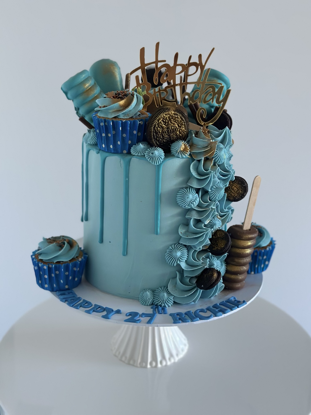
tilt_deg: -20.4
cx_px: 156
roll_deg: +0.6
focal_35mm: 48
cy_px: 208
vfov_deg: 39.7
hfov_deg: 30.3
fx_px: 575
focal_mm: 6.86
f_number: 1.78
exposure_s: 1/40
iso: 500
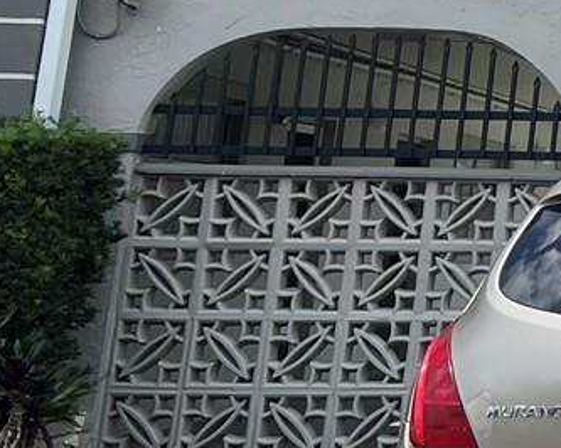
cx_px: 1287
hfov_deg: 12.7
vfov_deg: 12.0
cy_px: -236
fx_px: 2024
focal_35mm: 122
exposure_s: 1/3077
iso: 50
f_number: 1.5
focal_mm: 5.7
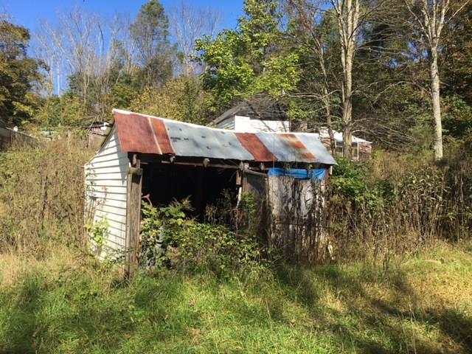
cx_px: 236
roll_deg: -3.9
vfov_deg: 48.2
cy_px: 177
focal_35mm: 29
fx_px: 395
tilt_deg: +5.0
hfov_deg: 61.7
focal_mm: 4.15
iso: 25
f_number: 2.2
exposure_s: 1/827
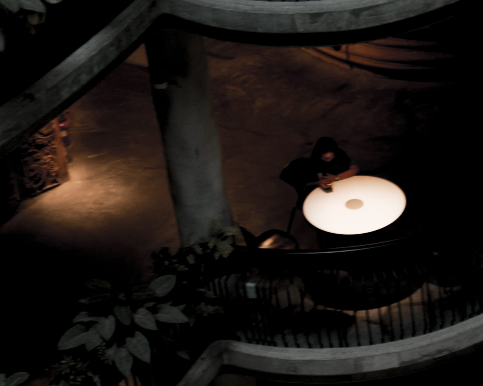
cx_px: 546
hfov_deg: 13.3
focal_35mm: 142
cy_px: 577
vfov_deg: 10.5
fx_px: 2026
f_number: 4
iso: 100
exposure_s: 1/8
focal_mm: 27
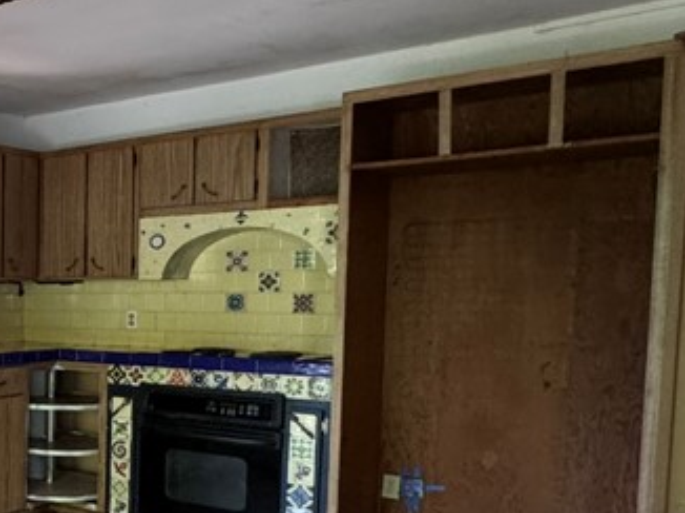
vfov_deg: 32.4
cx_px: -212
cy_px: 362
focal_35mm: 44
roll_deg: -0.8
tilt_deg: -5.3
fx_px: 870
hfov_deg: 32.2
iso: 320
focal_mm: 2.22
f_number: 2.2
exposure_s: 1/68
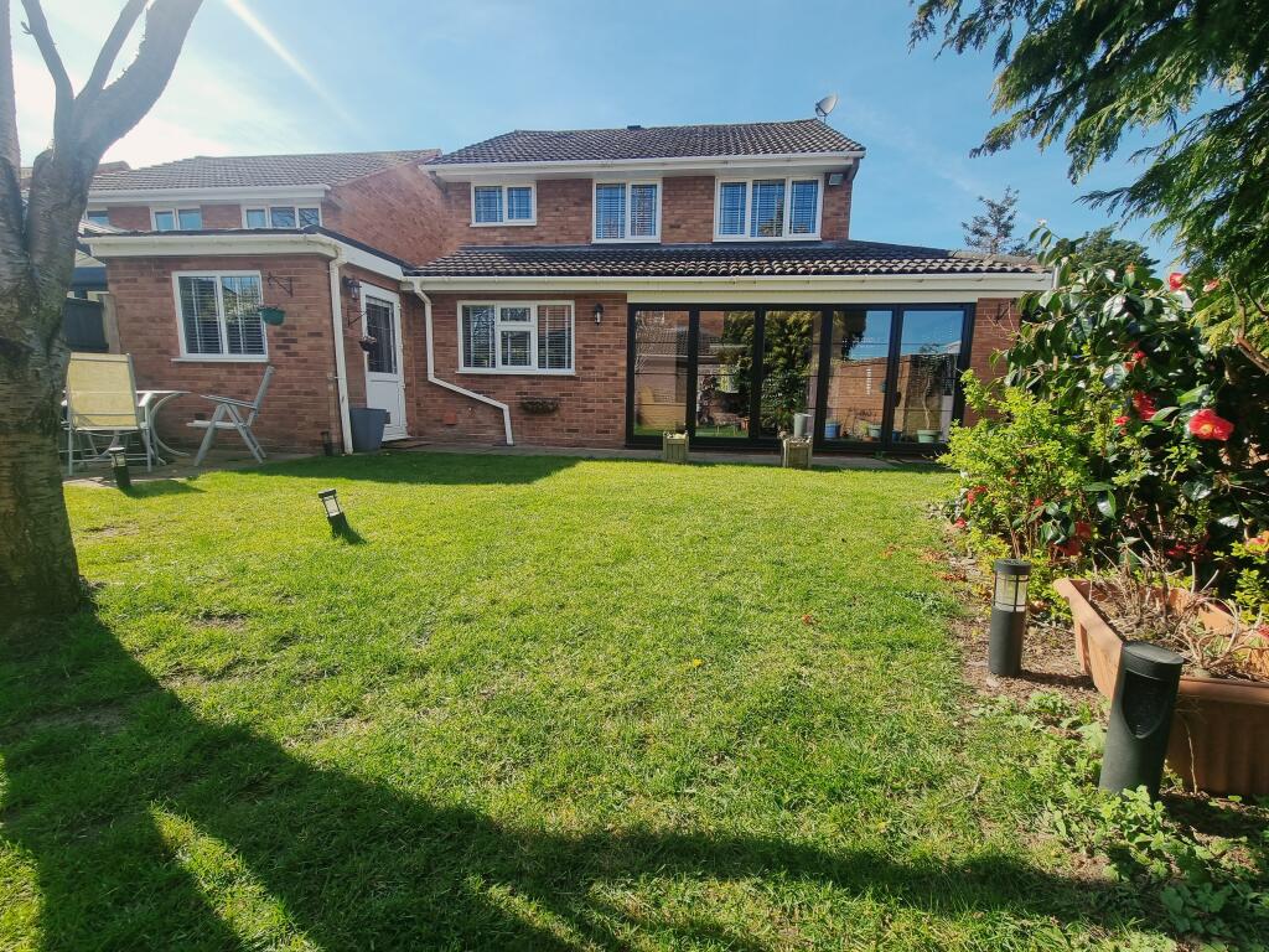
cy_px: 476
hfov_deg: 106.2
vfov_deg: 89.9
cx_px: 634
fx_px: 477
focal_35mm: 13
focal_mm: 2.2
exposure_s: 1/1116
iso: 50
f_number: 2.2
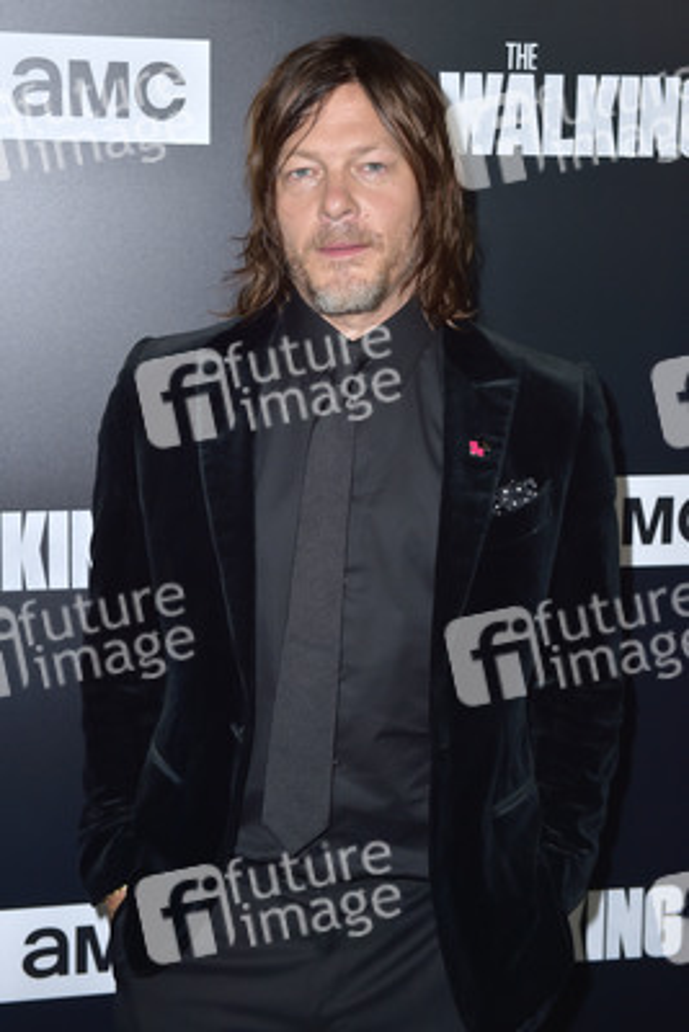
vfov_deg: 35.6
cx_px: 344
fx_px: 1606
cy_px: 516
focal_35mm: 56
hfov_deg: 24.2
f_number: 5.6
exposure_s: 1/200
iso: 400
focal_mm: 56
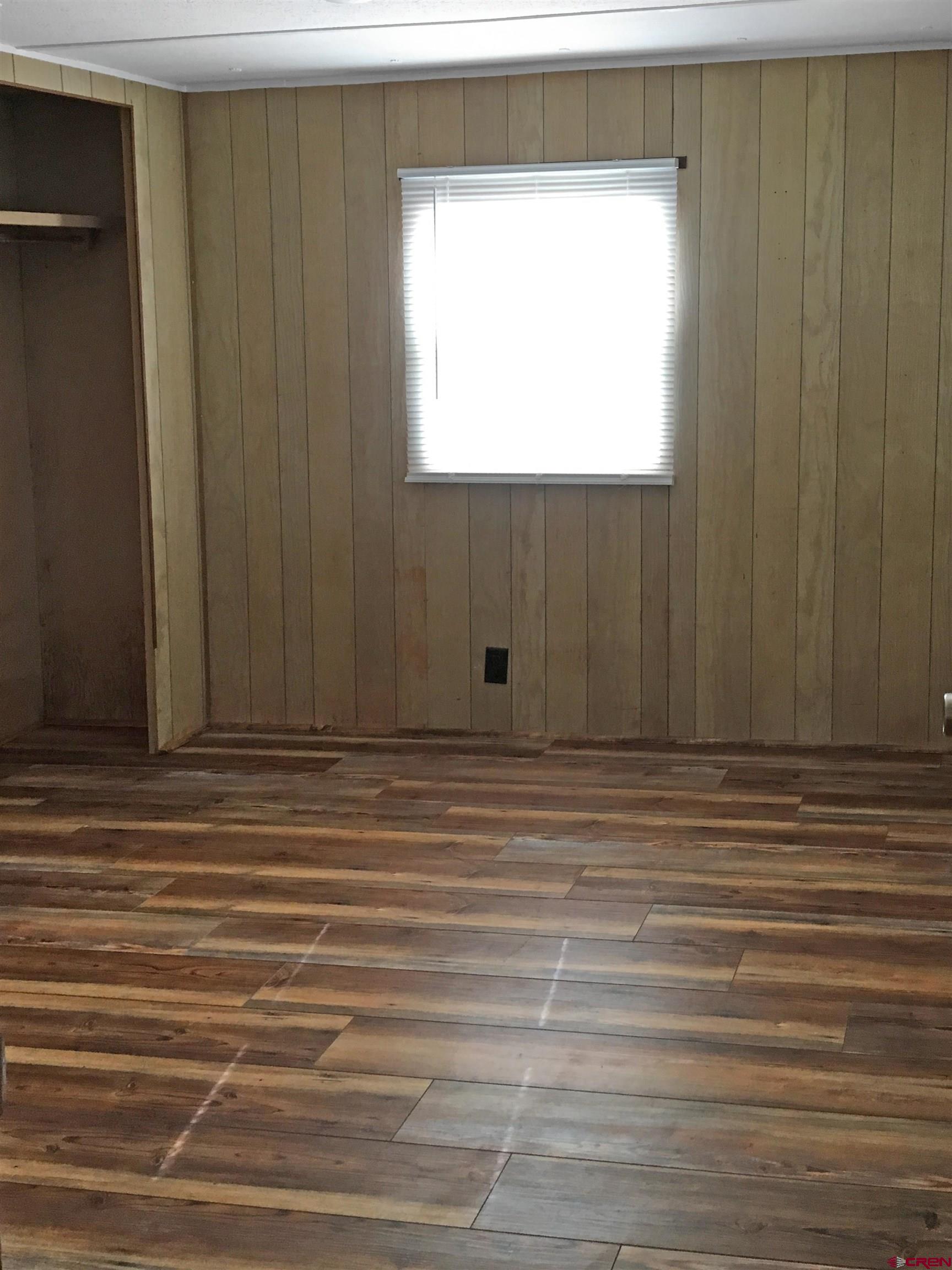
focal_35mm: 29
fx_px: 1063
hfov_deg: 48.2
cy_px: 635
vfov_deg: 61.7
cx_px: 476
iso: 80
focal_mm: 4.15
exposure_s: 1/30
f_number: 2.2
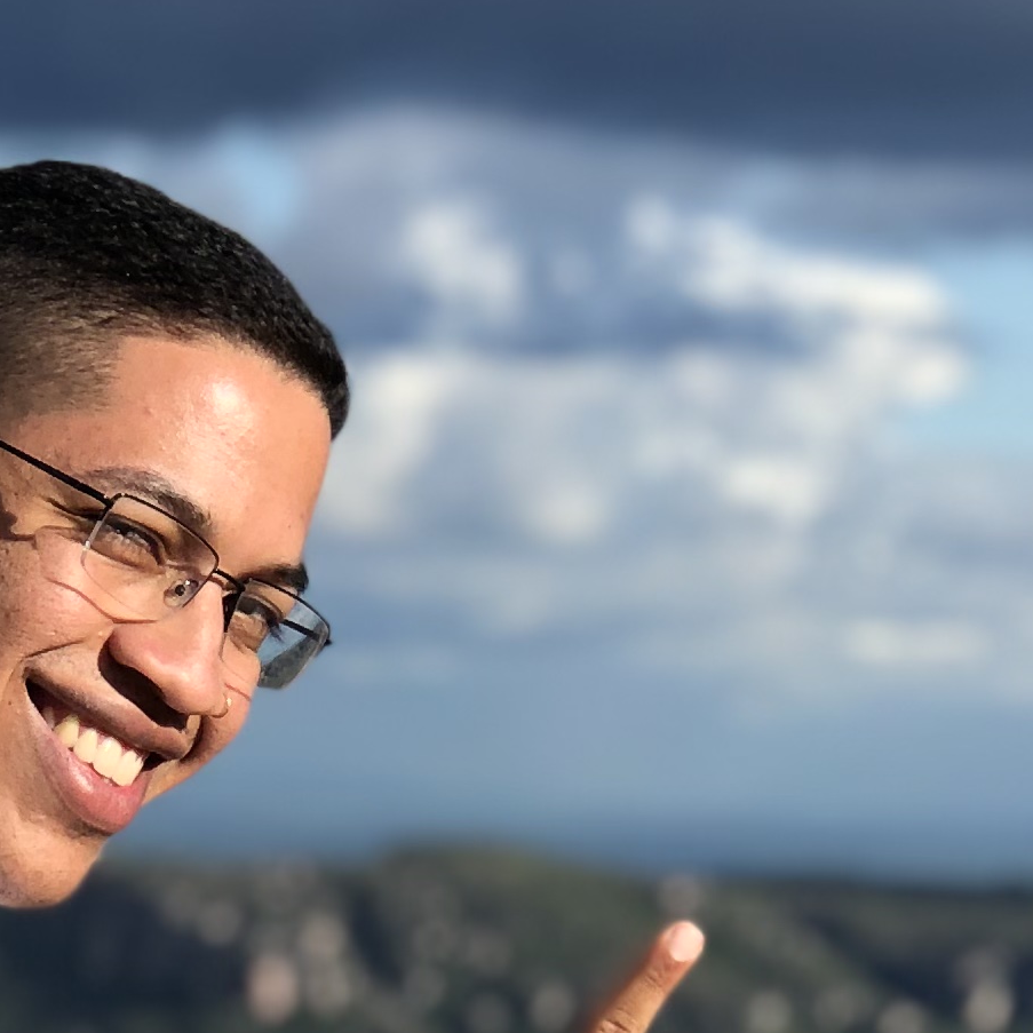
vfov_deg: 7.7
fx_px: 7596
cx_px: 43
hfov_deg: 7.7
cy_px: 1397
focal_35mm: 225
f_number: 2.8
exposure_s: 1/676
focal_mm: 6.6
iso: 20
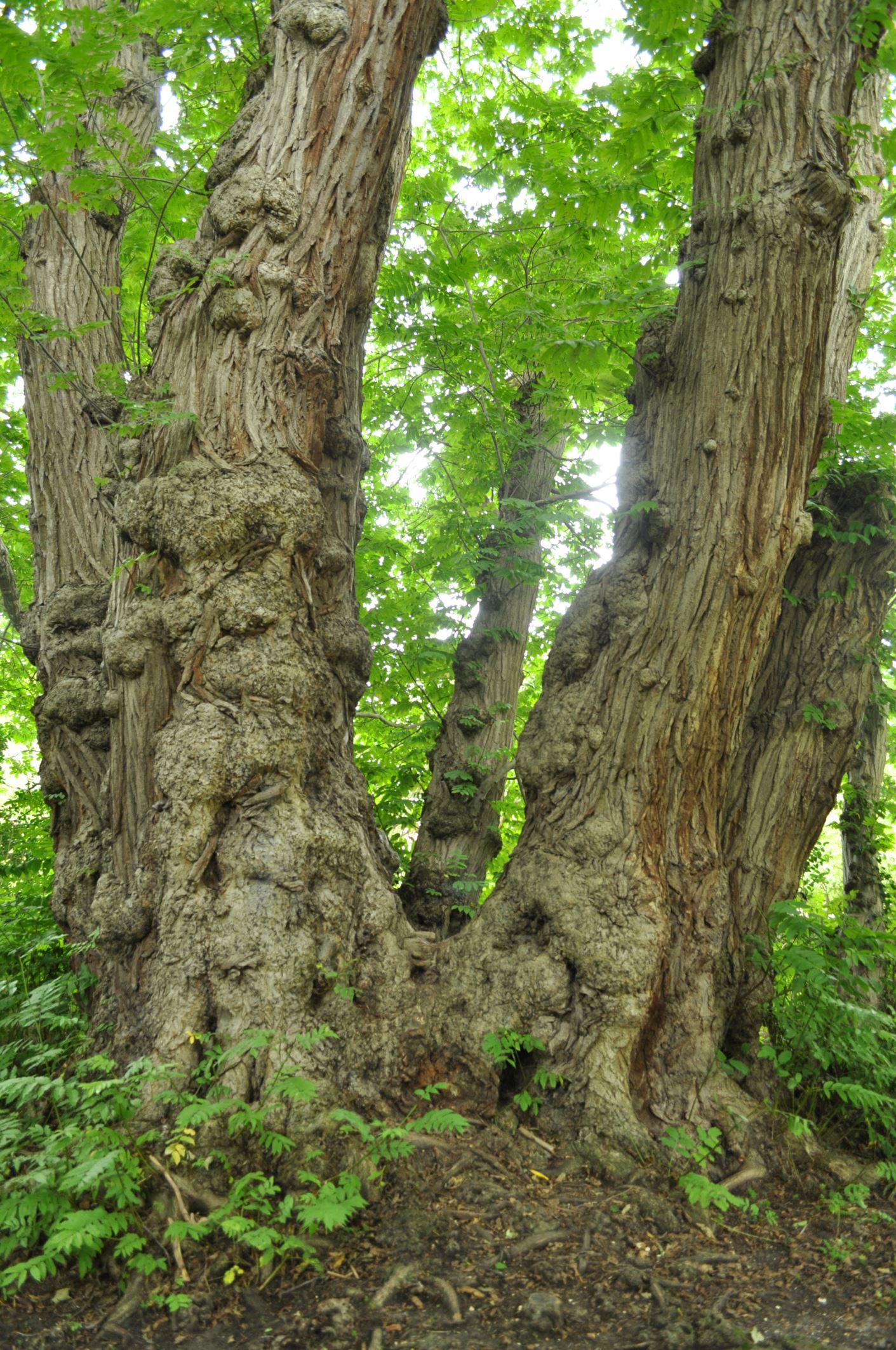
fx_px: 1011
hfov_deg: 47.8
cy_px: 675
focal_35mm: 27
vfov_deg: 67.4
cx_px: 448
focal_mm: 18
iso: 280
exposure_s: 1/15
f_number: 5.6
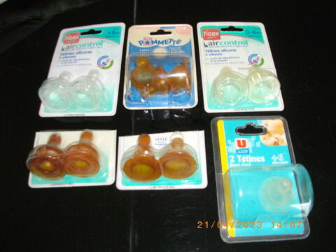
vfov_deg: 44.2
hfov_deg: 56.8
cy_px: 126
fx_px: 311
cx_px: 168
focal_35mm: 32
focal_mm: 5.7
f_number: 2.9
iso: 200
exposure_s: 1/50
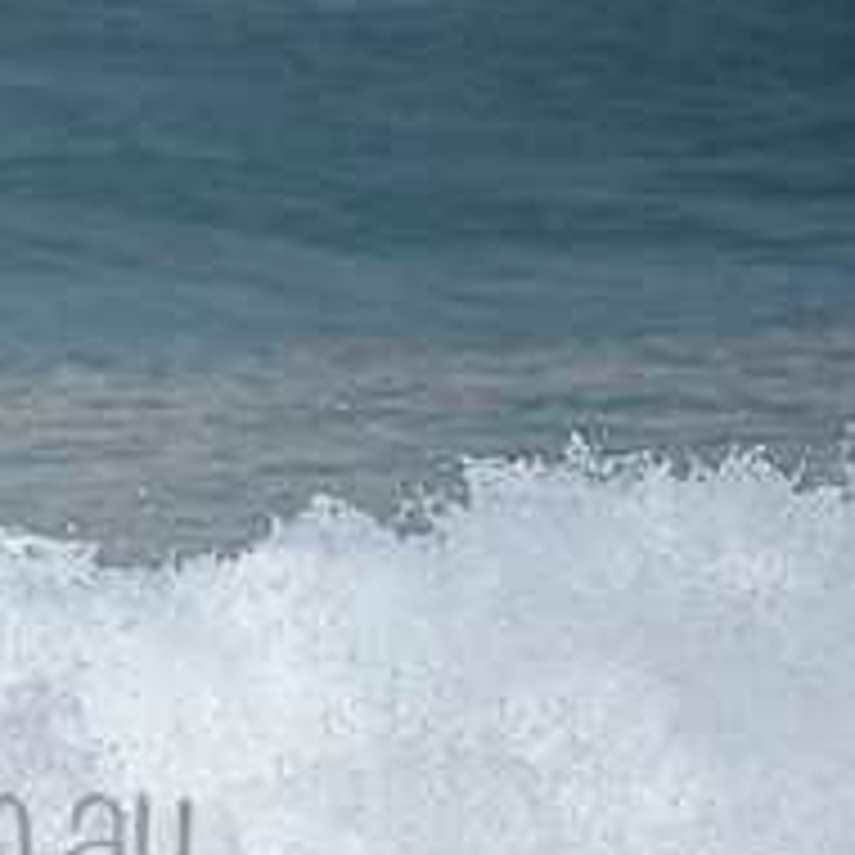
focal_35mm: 1296
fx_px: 36216
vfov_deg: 1.4
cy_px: 776
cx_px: -284
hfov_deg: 1.4
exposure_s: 1/2000
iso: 180
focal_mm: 500
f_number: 5.6
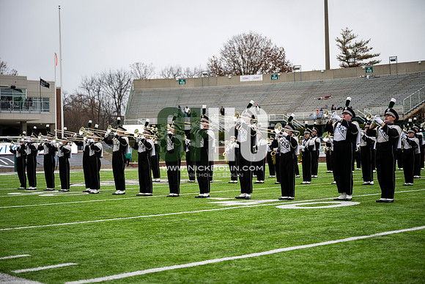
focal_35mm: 56
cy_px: 142
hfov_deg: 35.6
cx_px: 212
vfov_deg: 24.2
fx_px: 661
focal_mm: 56
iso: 100
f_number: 2.8
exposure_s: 1/500
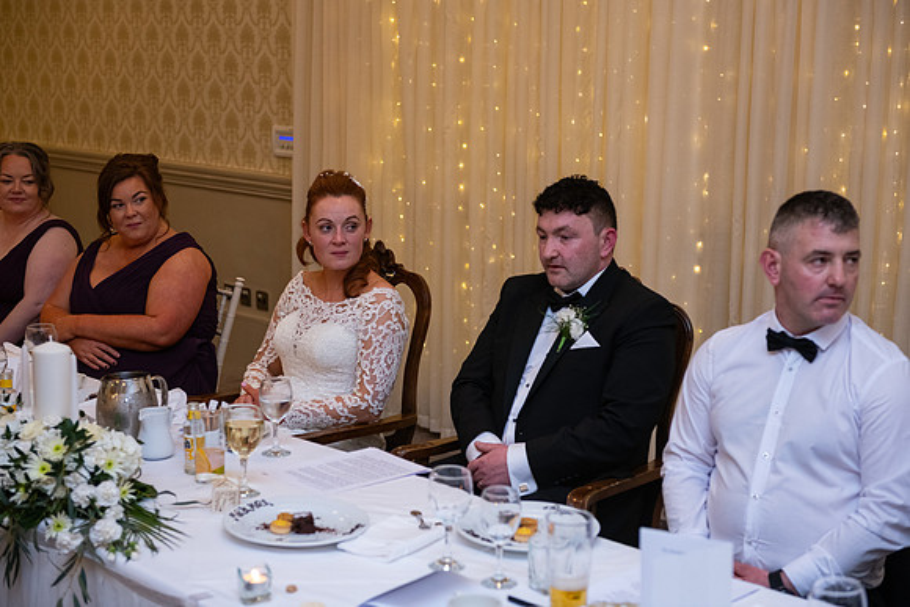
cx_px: 455
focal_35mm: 62
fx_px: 1568
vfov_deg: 21.9
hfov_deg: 32.4
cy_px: 304
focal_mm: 62
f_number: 3.5
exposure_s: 1/160
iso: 1000
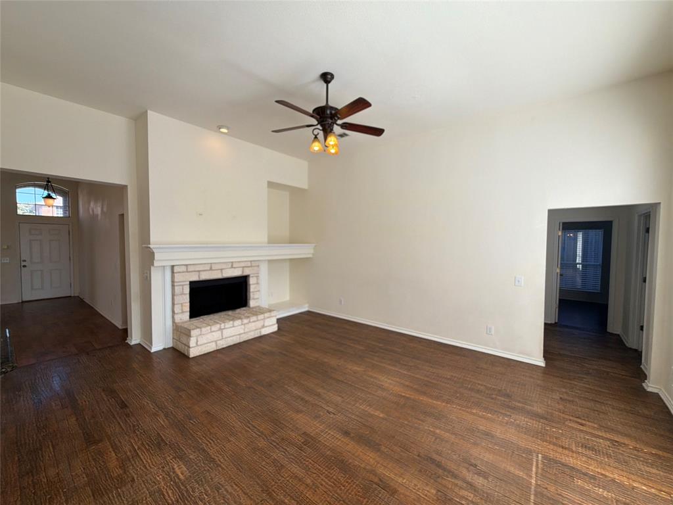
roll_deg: +1.2
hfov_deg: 102.1
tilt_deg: -3.2
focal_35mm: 14
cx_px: 336
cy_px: 252
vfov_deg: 85.7
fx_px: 272
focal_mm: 2.22
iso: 40
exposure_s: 1/175
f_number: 2.2
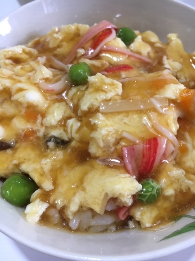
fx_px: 218
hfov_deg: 48.2
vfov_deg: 61.7
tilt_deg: -60.1
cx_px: 98
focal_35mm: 29
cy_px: 130
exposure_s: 1/30
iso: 64
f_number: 2.2
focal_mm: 4.15
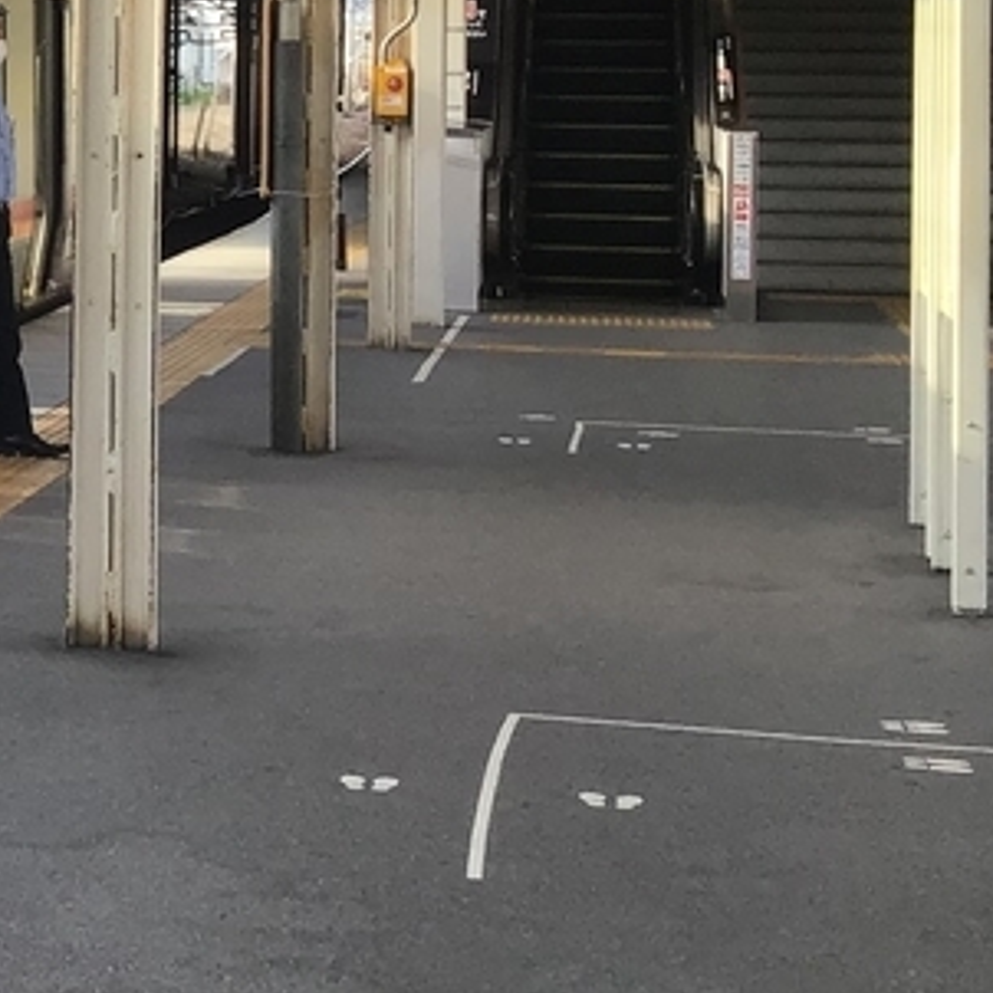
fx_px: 3538
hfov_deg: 14.5
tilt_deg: -1.2
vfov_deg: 15.7
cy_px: 59
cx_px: -635
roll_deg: -1.1
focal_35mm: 109
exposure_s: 1/120
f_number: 2.4
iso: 25
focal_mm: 3.3
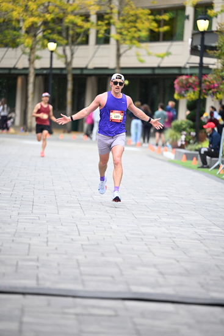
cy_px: 168
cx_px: 112
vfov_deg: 12.4
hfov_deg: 8.3
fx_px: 1539
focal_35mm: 165
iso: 1250
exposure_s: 1/1600
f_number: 2.8
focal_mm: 165
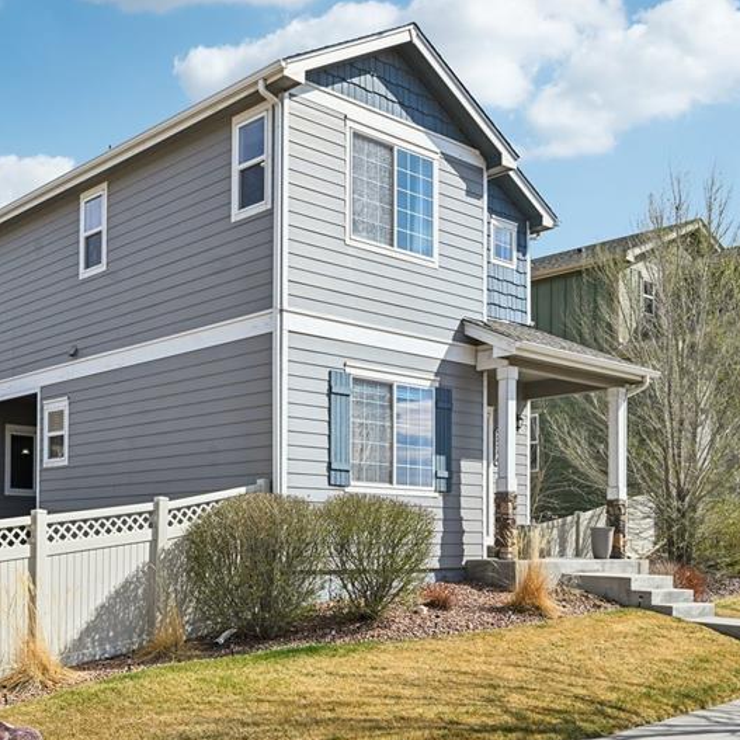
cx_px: 156
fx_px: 939
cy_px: 388
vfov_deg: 43.0
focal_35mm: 39
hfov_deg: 41.3
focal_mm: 23.5
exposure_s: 1/60
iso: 64
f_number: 11
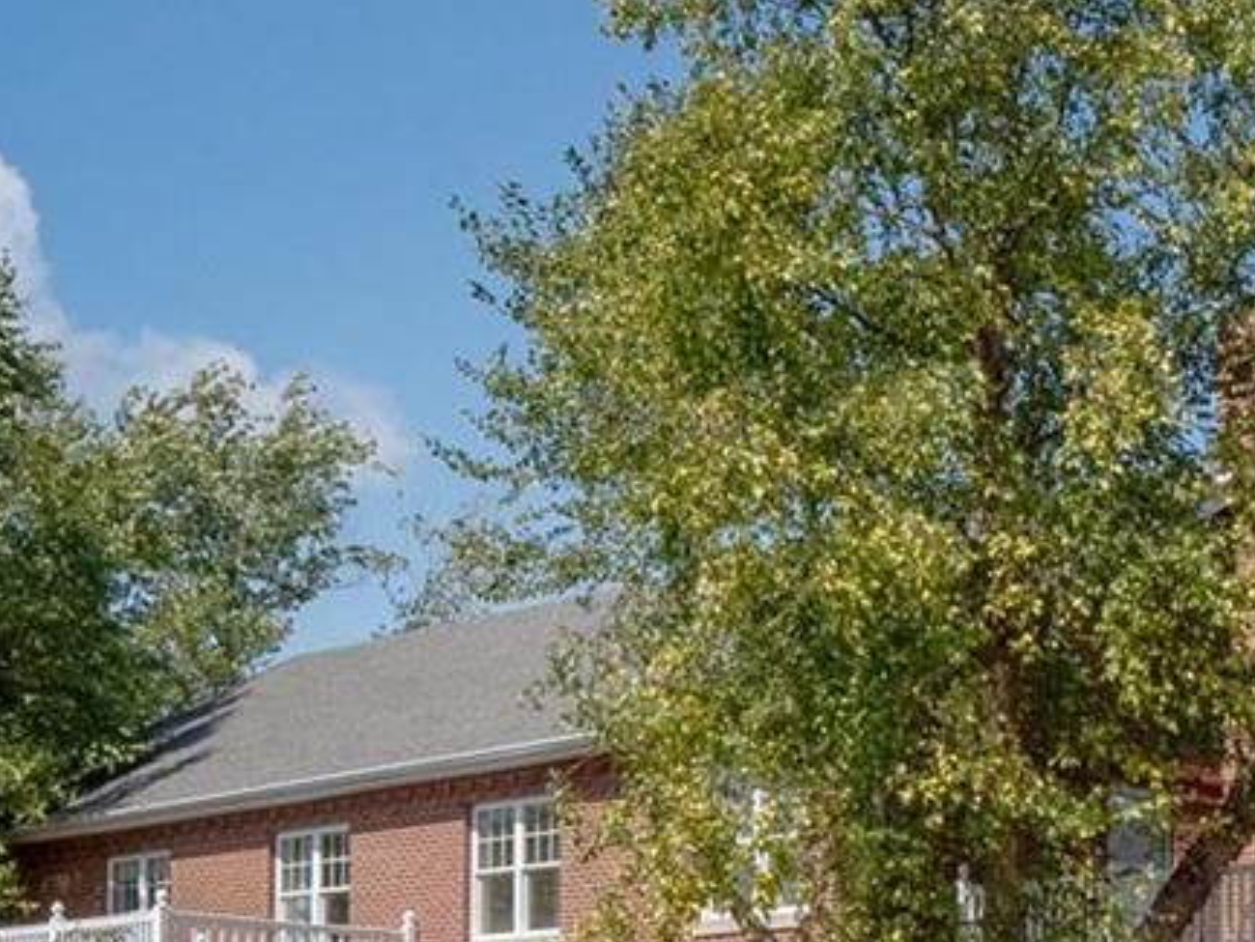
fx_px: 2575
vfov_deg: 19.2
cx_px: 1751
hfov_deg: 23.3
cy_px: 1220
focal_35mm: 71
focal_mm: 10
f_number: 8
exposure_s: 1/800
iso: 400
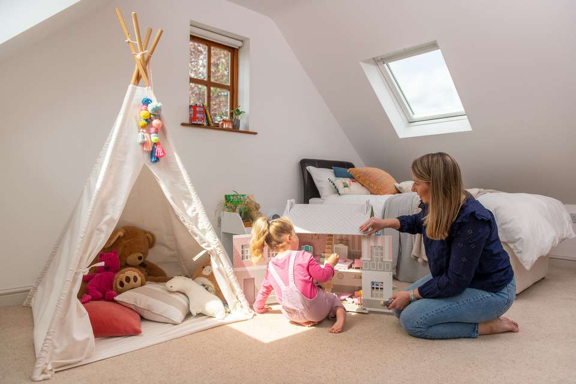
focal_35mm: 24
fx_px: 384
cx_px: 288
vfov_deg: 53.1
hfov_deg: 73.7
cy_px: 192
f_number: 3.5
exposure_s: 1/2000
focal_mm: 24
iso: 400
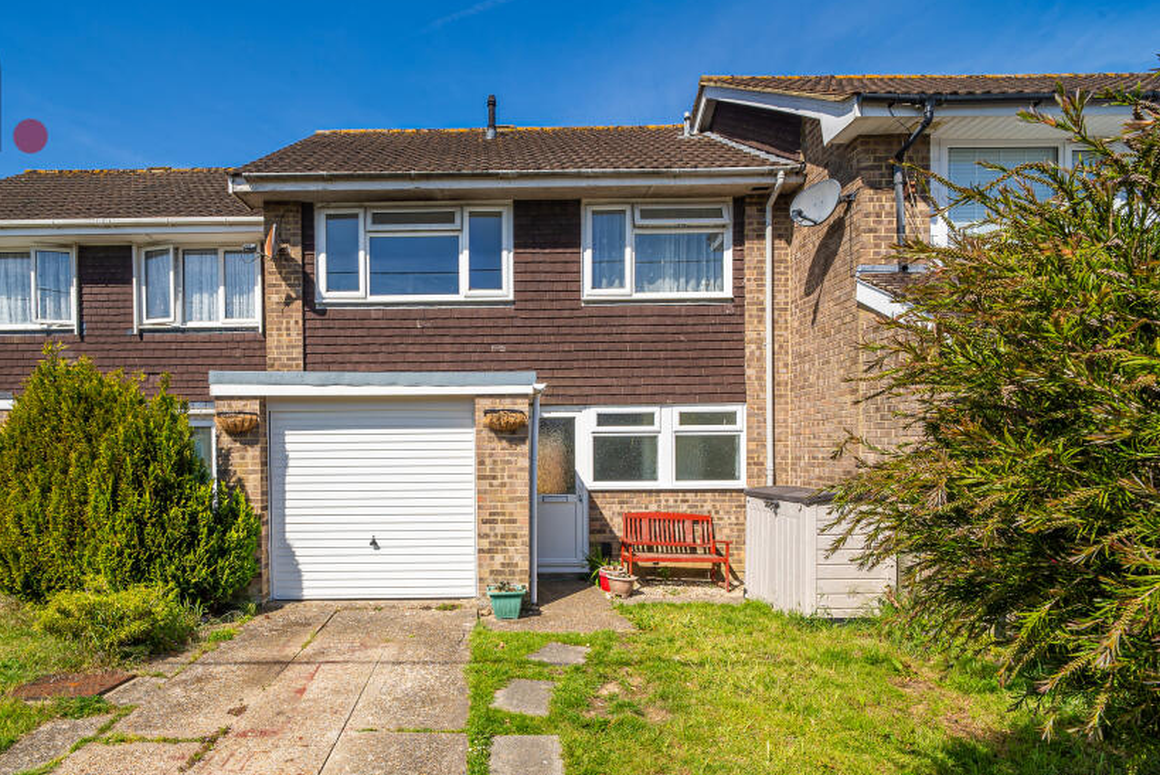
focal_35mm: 20
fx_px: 645
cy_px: 476
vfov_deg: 61.3
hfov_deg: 83.2
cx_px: 483
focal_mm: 16
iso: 80
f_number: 10
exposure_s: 1/160
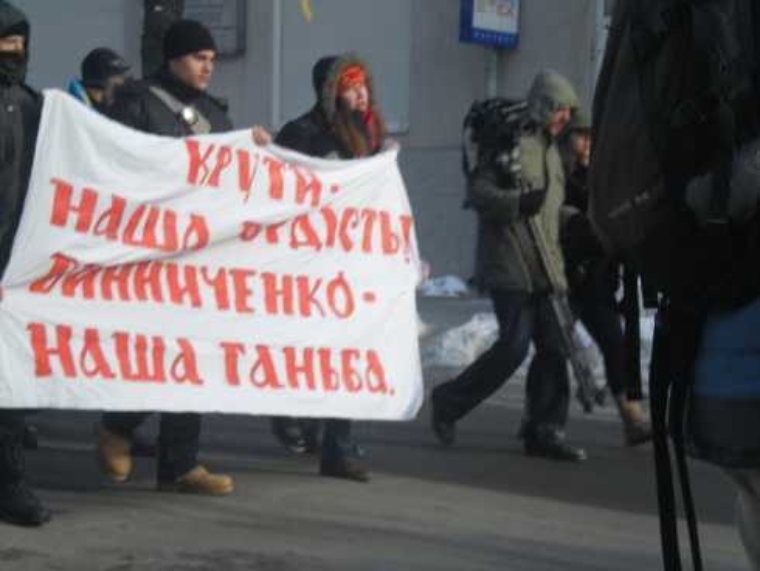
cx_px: 380
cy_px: 286
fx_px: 2504
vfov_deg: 13.0
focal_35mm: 114
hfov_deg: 17.3
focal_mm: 18.9
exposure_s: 1/157
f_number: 5.9
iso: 64
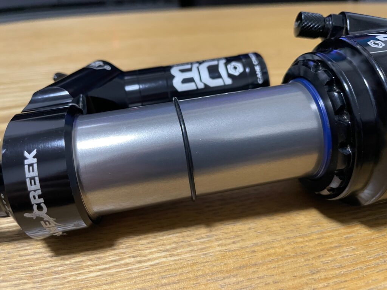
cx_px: 194
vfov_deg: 53.1
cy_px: 145
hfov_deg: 67.3
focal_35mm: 26
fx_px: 291
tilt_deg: -32.3
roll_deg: +0.5
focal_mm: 4.2
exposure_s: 1/40
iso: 500
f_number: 1.6
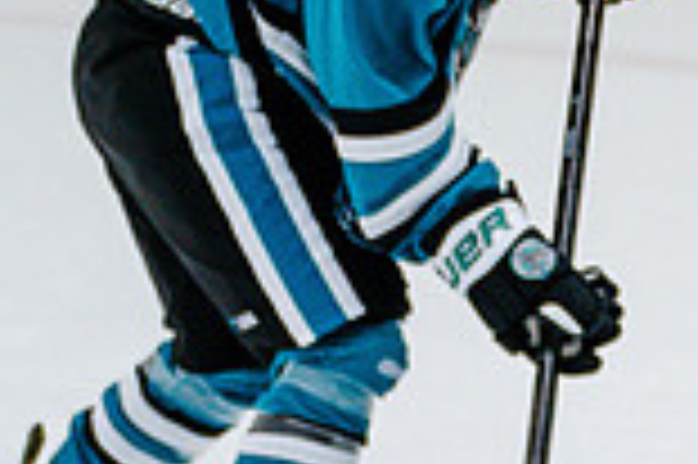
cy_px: 440
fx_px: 14391
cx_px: 861
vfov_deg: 1.8
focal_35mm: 743
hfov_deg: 2.8
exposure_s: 1/2500
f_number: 3.5
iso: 1250
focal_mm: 140
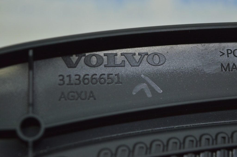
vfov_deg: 16.5
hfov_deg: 24.6
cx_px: 118
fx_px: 543
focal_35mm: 82
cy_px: 78
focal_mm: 55
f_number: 5.6
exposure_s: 1/40
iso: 400
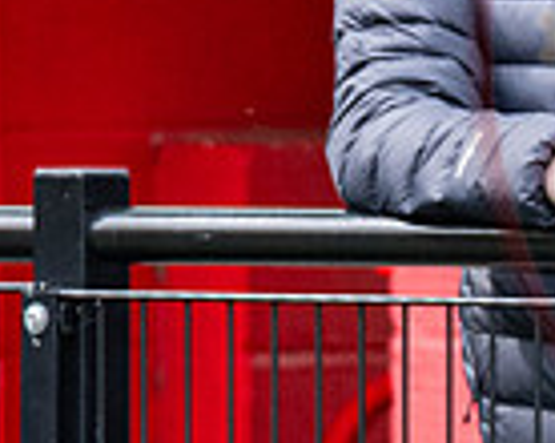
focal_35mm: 1861
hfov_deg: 1.0
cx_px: 1319
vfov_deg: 0.8
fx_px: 30525
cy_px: 42
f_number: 5
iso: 500
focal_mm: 200
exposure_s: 1/640
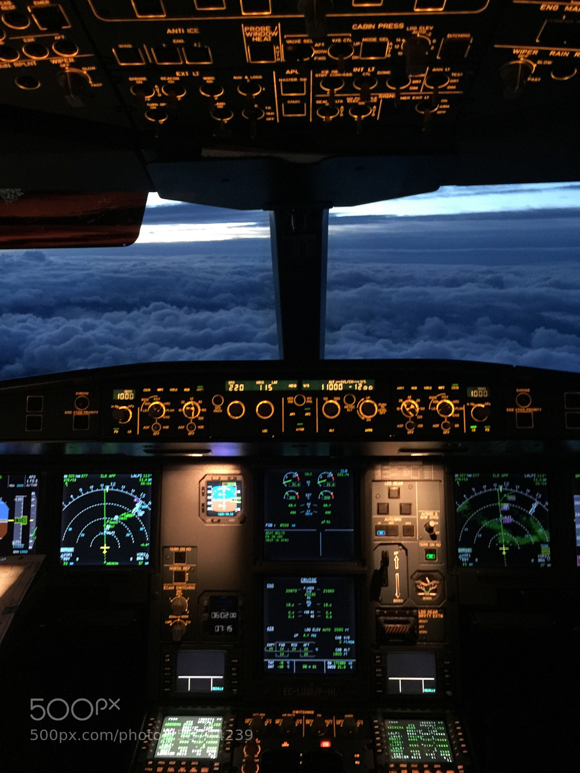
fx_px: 648
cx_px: 290
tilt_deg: -10.8
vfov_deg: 61.7
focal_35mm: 29
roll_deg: -0.7
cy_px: 386
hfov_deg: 48.2
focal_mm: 4.15
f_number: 2.2
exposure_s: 1/8
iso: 160
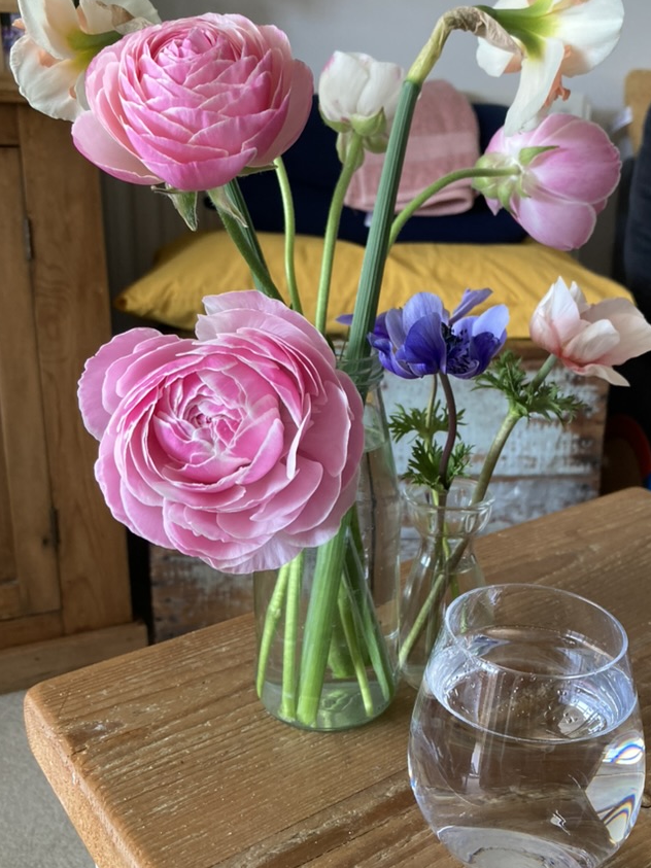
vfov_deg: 53.9
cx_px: 356
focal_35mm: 34
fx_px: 853
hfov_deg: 41.7
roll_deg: -1.1
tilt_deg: -14.0
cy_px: 391
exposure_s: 1/50
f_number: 1.8
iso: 160
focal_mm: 3.99
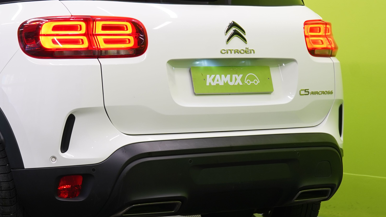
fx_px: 1177
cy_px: 85
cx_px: 55
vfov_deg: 10.5
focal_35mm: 115
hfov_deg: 18.4
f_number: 5
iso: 400
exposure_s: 1/30
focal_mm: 54
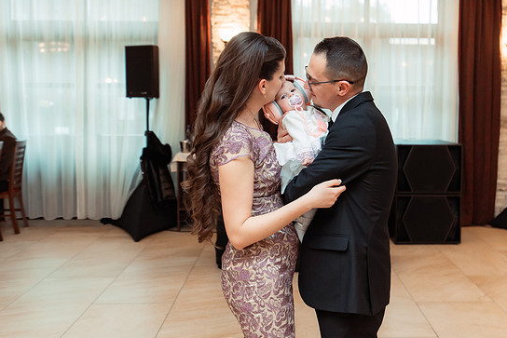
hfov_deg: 50.5
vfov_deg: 35.0
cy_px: 134
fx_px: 535
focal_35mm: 38
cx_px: 291
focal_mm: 30
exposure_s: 1/200
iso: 1250
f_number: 2.8
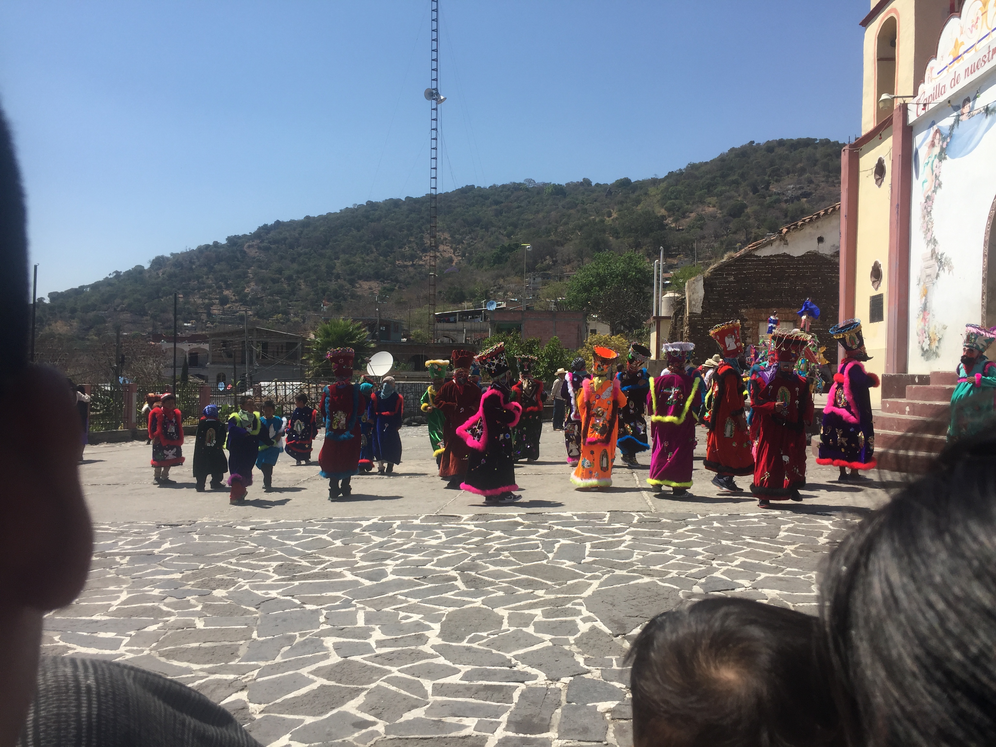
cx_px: 498
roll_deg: -2.2
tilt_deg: +0.0
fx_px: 834
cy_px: 374
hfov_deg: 61.7
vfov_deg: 48.2
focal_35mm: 29
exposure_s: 1/1980
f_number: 2.2
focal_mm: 4.15
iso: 32
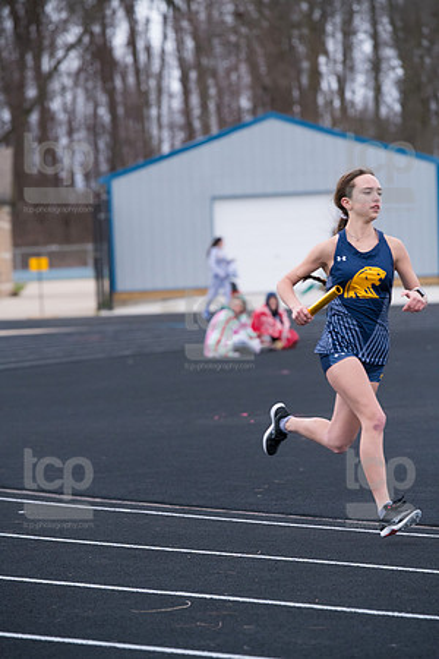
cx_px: 220
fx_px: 3475
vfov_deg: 10.8
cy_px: 330
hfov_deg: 7.2
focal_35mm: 190
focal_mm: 190
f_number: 5
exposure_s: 1/1600
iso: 2000
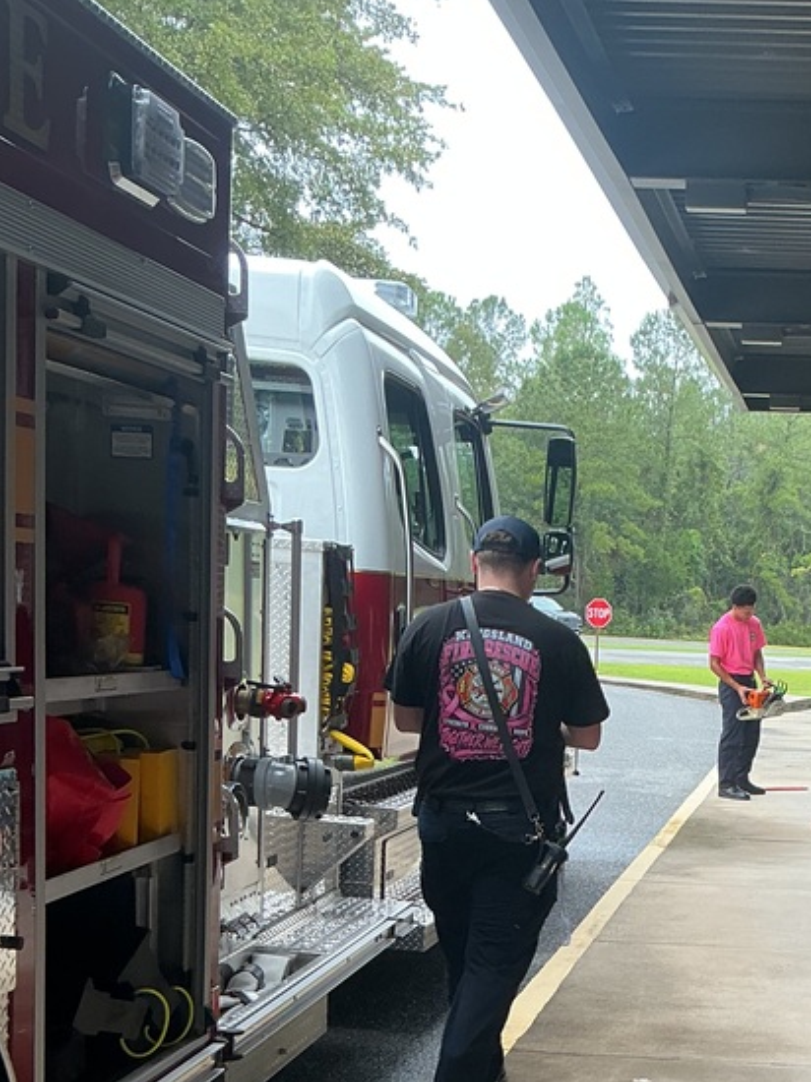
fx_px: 1688
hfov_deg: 26.1
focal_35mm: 54
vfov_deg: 34.3
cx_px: 740
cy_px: 897
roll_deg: -4.5
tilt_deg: -9.1
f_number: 1.8
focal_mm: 3
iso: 50
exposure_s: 1/120
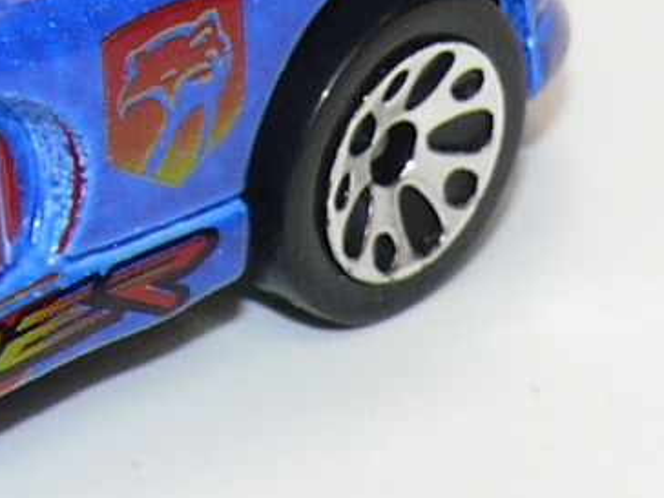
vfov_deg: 3.3
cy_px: 27
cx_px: -467
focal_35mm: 448
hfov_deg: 4.4
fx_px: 8593
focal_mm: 13.3
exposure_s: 1/40
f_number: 4
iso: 100
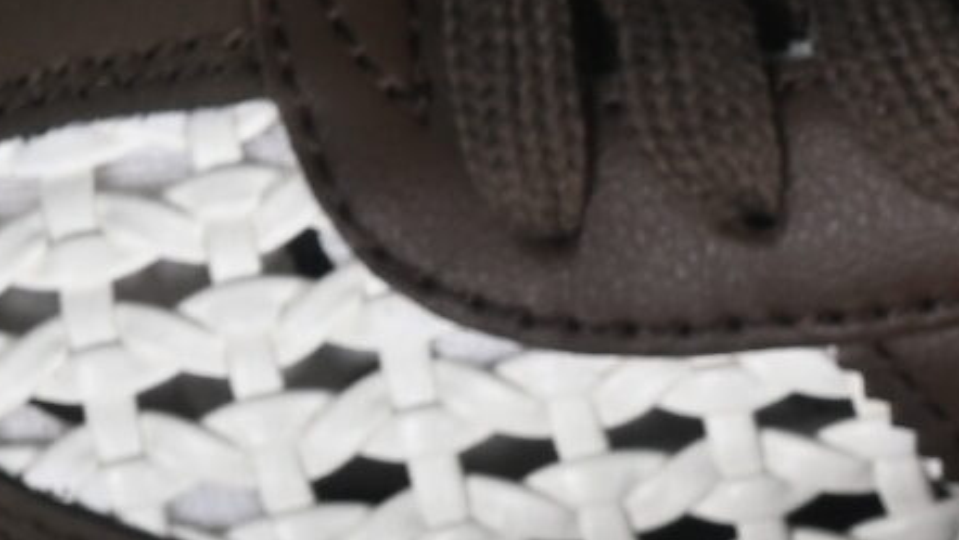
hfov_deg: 4.7
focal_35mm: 455
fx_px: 11574
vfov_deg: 2.7
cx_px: 1634
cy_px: 936
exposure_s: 1/80
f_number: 7.1
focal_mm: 50
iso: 160
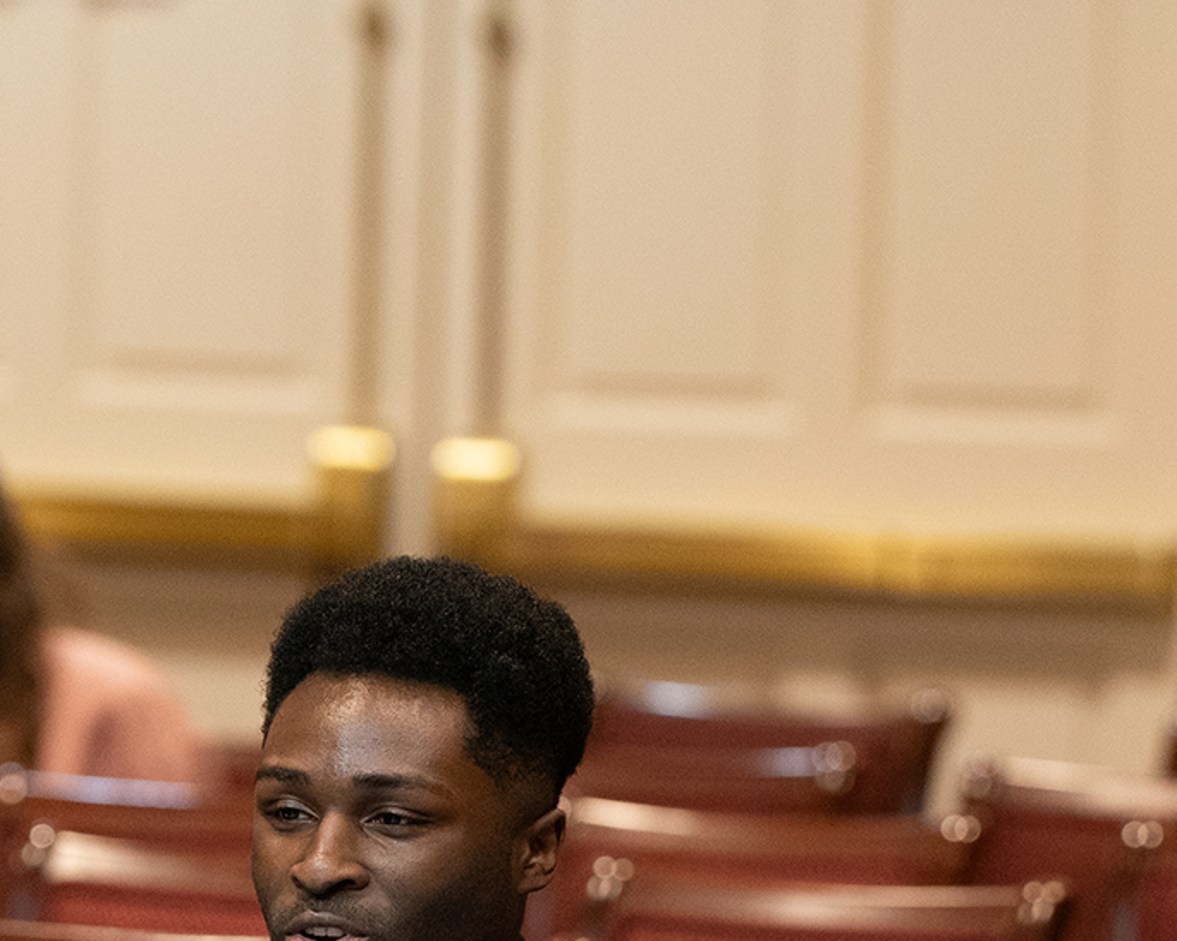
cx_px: 459
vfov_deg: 2.9
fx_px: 18811
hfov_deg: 3.6
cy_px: 834
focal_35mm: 540
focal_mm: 197
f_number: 3.5
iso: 4000
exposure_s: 1/160
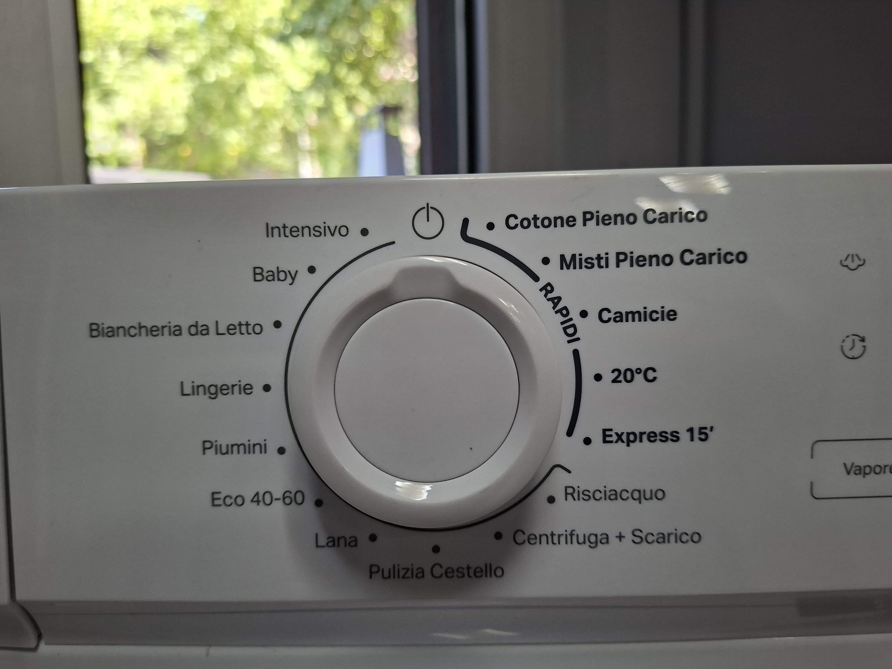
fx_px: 593
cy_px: 334
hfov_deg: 73.9
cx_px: 446
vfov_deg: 58.9
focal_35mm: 23
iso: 200
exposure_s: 1/120
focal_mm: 5.54
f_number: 1.8
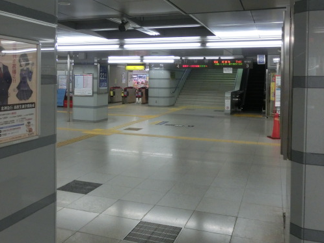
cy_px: 89
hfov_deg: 51.3
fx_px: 337
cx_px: 144
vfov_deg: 39.3
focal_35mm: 36
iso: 320
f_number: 3
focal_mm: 5
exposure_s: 1/125
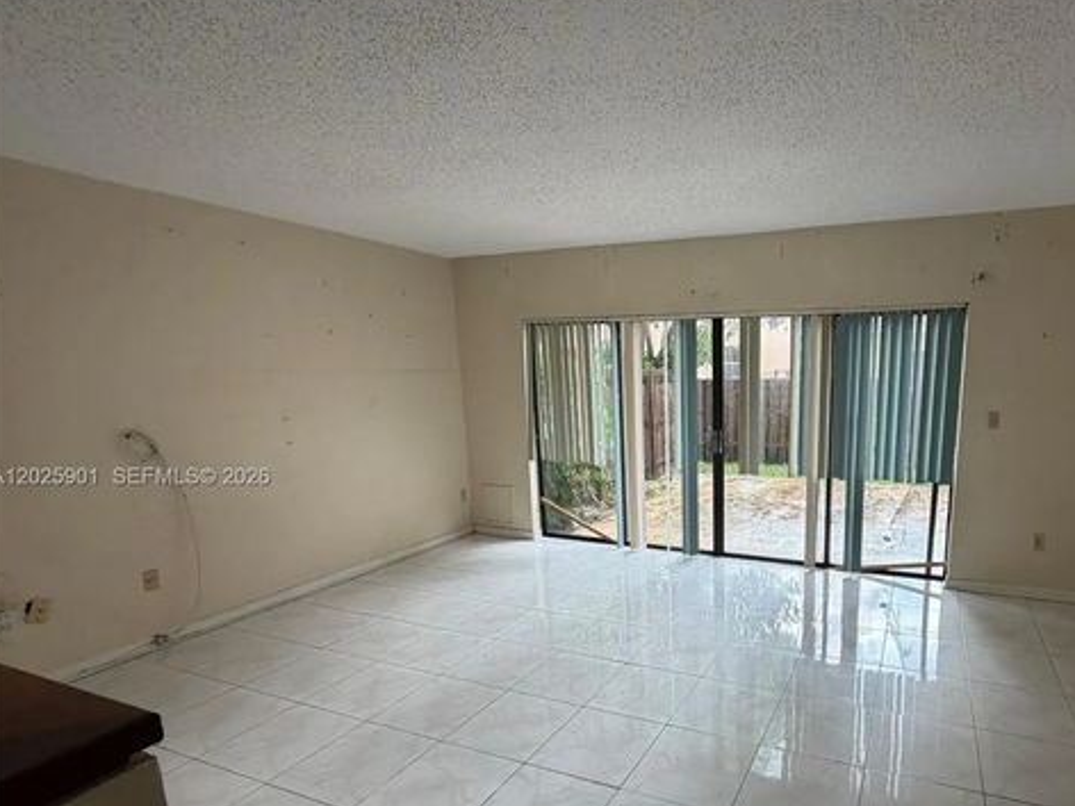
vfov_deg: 68.1
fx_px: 590
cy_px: 478
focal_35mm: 19
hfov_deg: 81.9
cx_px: 715
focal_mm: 2.22
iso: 64
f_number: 2.2
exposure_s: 1/121
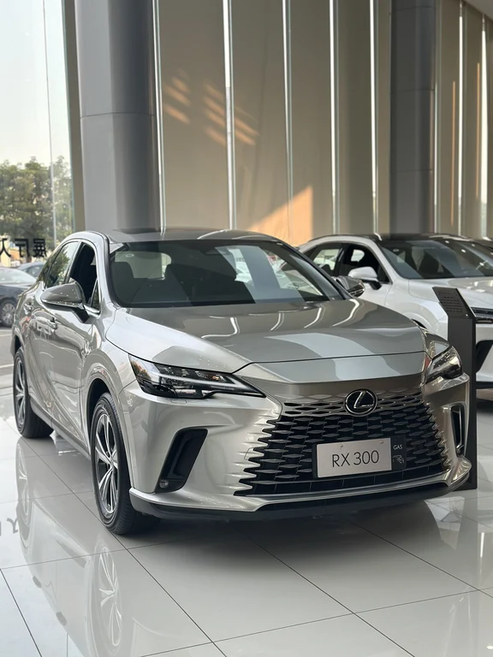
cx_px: 246
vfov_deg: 39.7
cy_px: 328
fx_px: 911
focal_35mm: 48
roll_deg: +0.8
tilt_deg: -4.8
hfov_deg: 30.3
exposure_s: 1/469
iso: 80
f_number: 1.78
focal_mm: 6.86
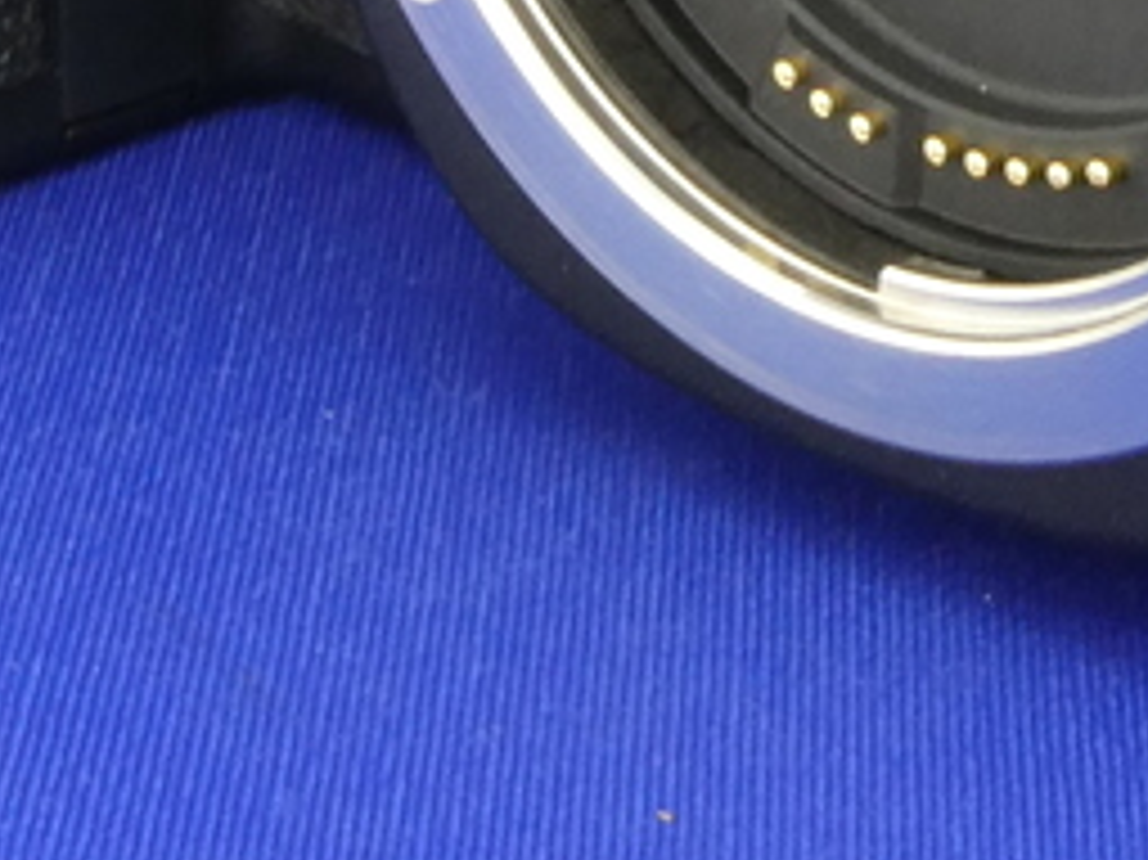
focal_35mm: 165
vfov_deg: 8.6
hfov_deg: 11.9
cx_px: 1071
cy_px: -756
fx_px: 5469
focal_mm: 6.3
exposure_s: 1
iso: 200
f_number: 8
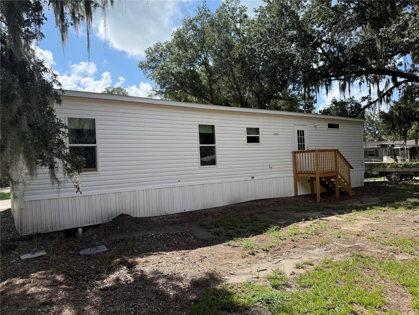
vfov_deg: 56.8
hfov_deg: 71.6
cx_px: 210
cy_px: 158
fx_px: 291
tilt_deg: +2.4
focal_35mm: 24
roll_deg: +3.5
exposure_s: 1/2525
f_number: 1.78
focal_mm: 6.76
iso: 100
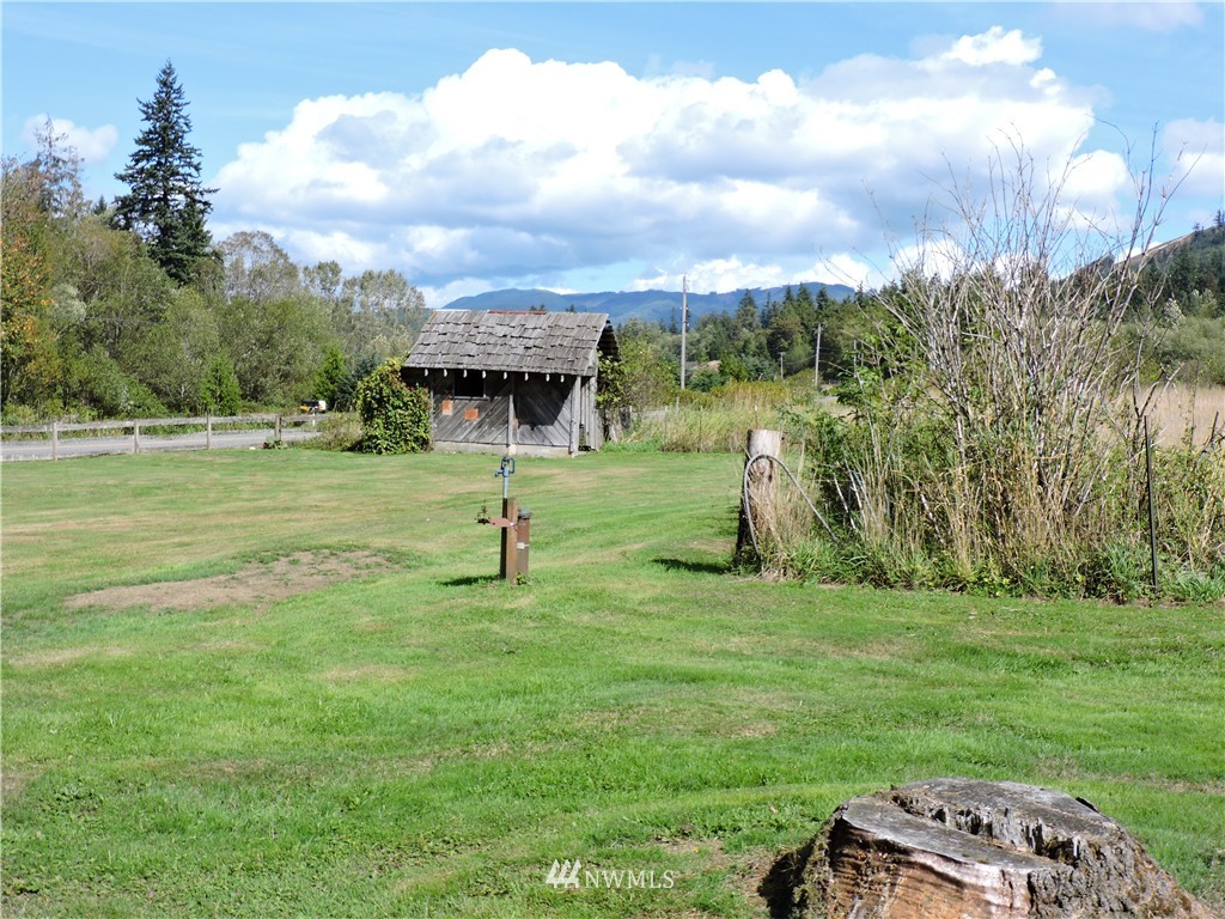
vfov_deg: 36.0
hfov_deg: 46.8
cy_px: 460
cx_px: 612
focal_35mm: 40
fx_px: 1416
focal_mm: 7.1
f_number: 3.3
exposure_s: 1/800
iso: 100
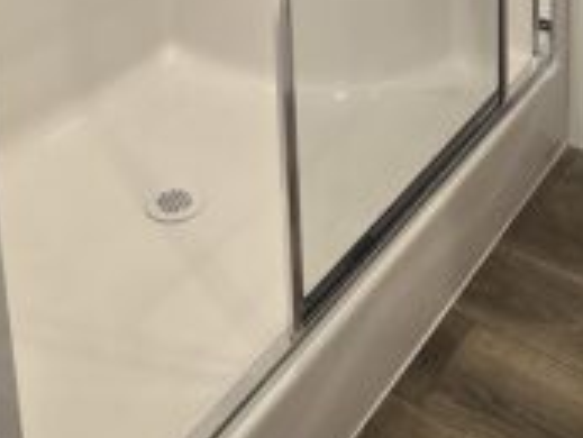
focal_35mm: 45
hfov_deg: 40.6
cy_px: -293
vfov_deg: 22.8
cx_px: 452
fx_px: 758
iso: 125
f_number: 2.2
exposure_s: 1/60
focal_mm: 2.2
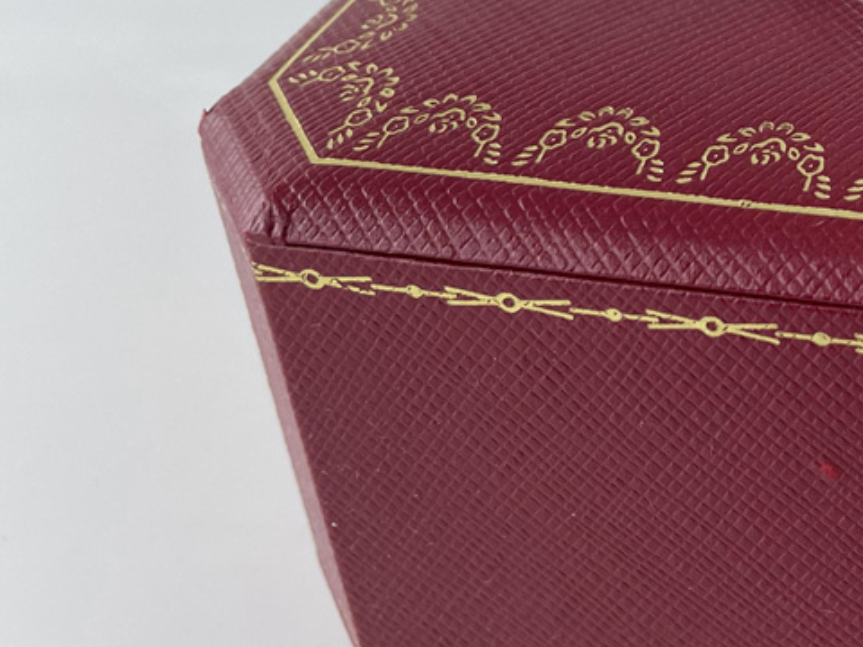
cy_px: -54
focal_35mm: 65
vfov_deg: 21.5
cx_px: 1068
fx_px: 1620
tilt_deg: -29.6
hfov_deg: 26.2
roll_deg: +0.3
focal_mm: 4.2
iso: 32
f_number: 1.6
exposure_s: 1/163
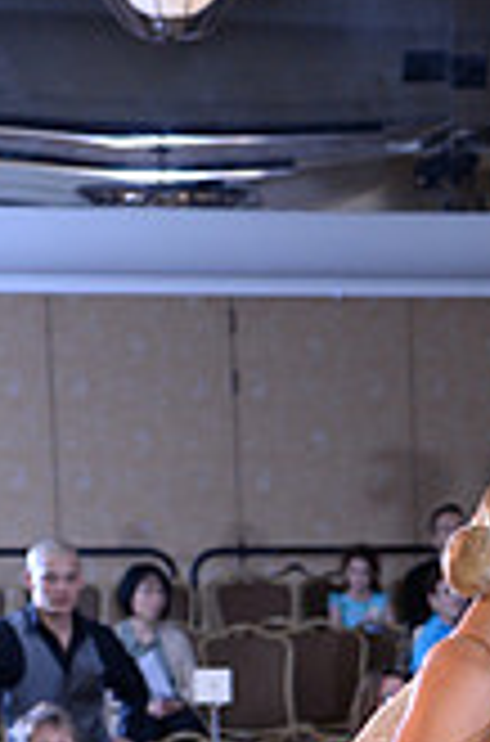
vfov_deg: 7.6
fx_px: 5424
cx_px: 632
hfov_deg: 5.1
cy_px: 1277
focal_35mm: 264
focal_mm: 75
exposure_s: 1/250
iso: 1600
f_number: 5
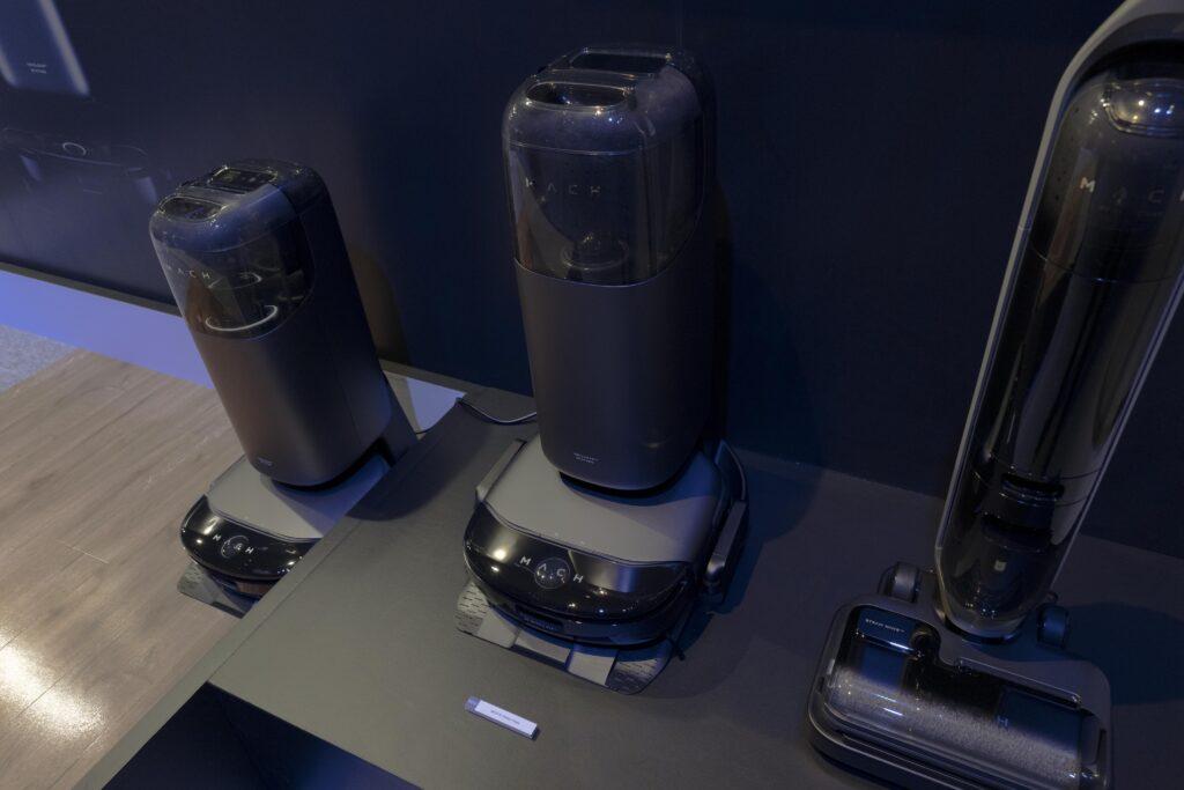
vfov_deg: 53.1
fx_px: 789
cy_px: 395
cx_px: 592
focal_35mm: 24
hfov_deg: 73.7
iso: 2500
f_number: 6.3
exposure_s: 1/200
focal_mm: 24
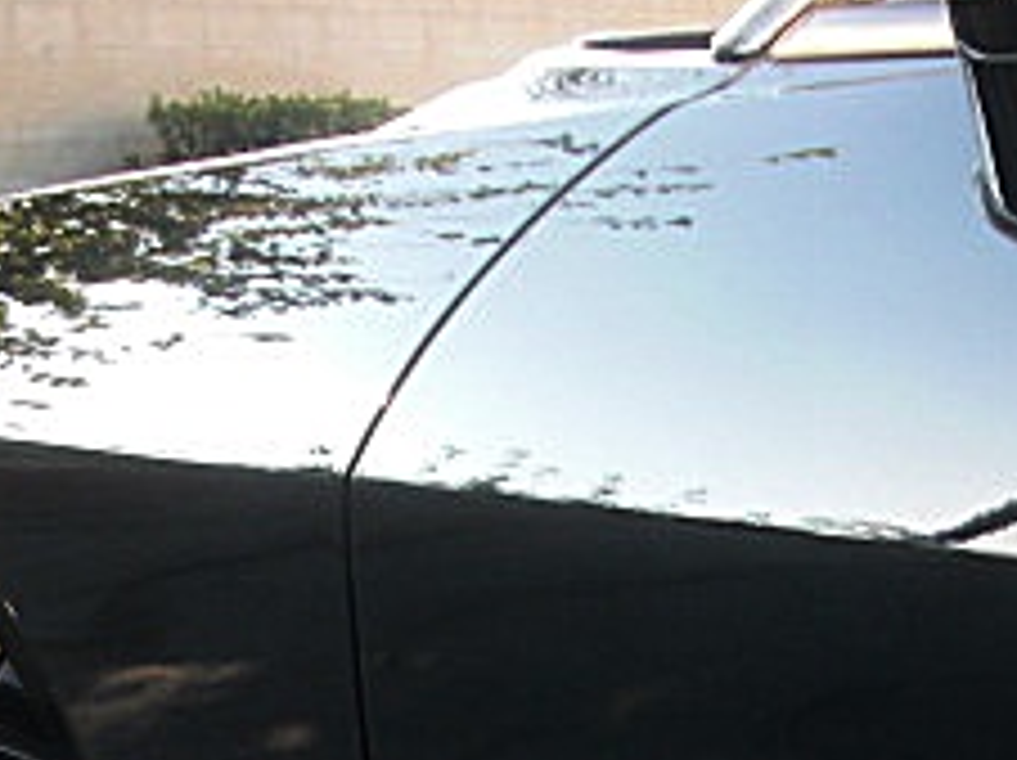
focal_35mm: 102
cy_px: 1048
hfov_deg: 19.1
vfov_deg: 13.8
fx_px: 2994
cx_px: 814
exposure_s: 1/60
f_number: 2.8
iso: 50
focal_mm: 6.3
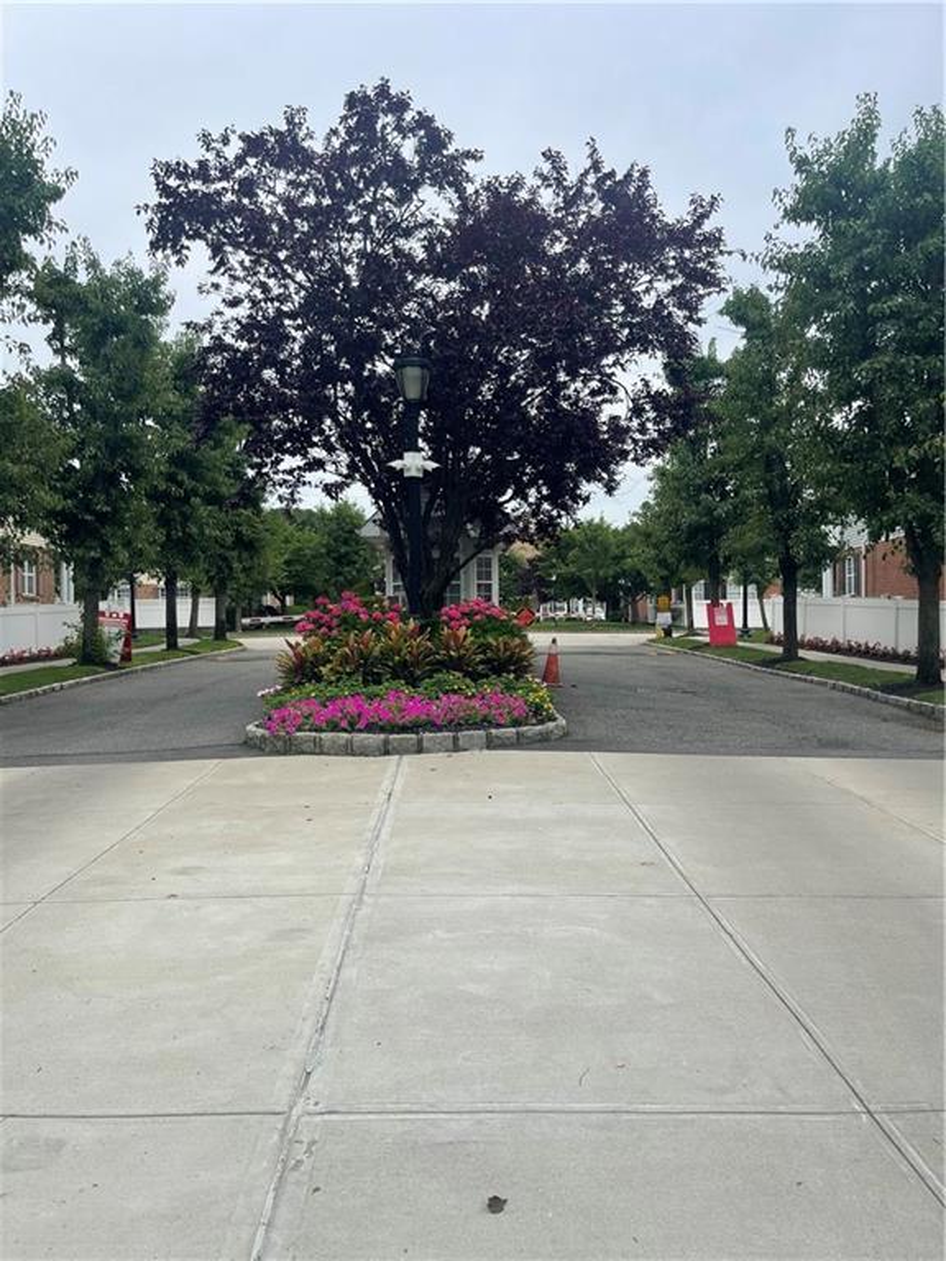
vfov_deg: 69.4
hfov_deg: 54.9
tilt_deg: -1.2
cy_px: 630
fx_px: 911
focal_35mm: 25
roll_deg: +0.7
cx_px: 473
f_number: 1.6
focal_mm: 5.1
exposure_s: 1/3165
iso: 32
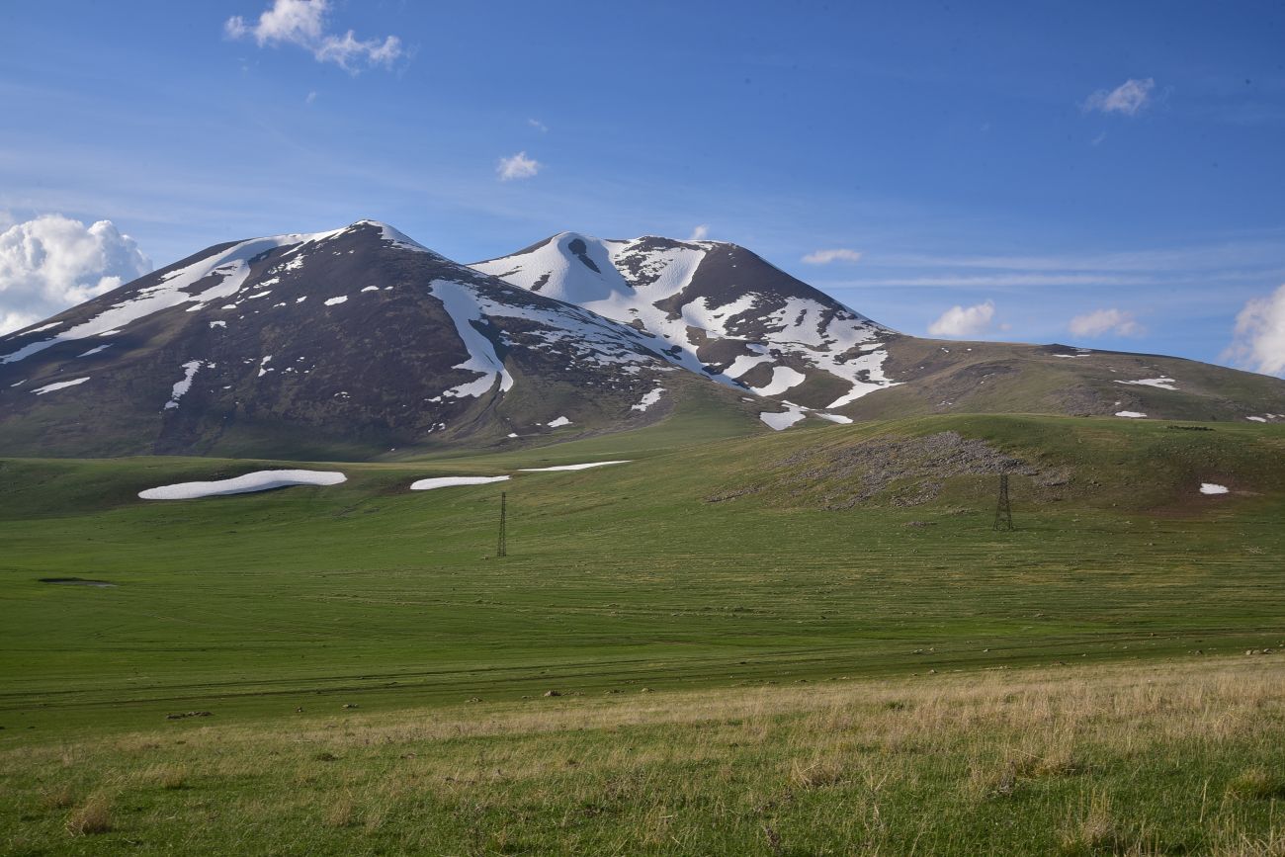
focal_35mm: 32
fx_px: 1142
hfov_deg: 58.7
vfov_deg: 41.1
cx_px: 642
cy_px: 428
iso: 160
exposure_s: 1/125
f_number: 16
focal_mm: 32
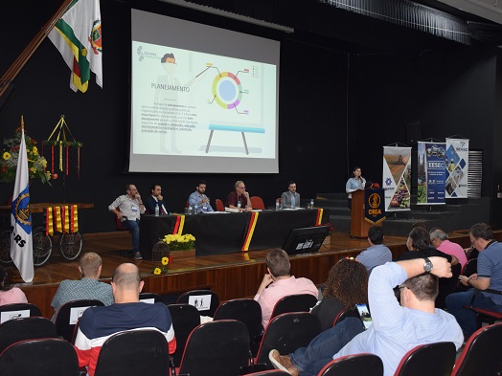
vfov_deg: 33.6
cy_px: 188
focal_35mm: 43
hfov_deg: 43.8
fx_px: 624
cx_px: 276
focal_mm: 26
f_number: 3.8
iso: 1250
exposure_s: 1/60
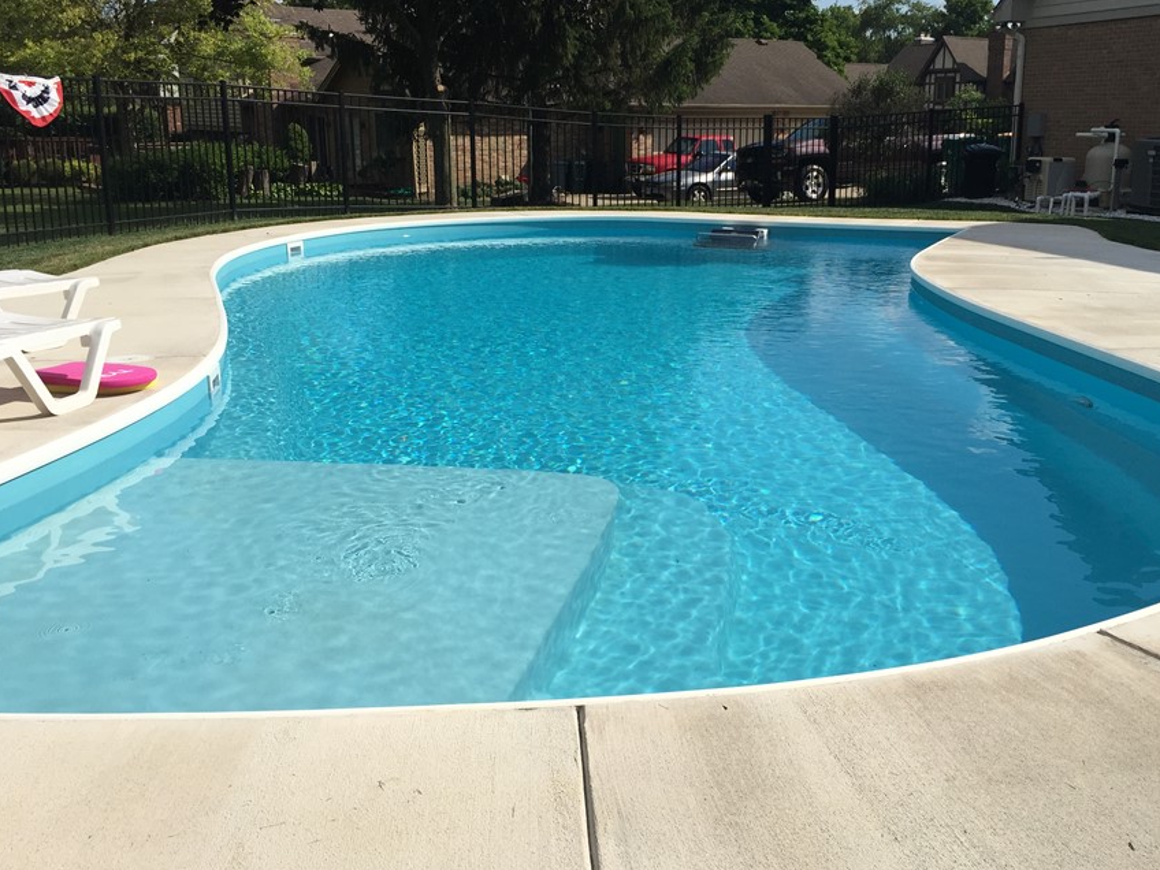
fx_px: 1173
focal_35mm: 35
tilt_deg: -13.8
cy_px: 414
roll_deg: -0.9
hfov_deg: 52.4
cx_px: 670
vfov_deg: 40.7
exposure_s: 1/3300
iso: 32
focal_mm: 4.15
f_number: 2.2
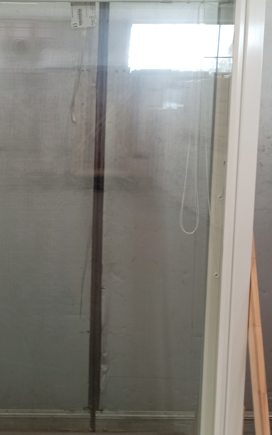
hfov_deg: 25.8
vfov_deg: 41.7
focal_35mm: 48
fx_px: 569
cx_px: 15
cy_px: 187
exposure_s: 1/25
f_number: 1.8
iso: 608
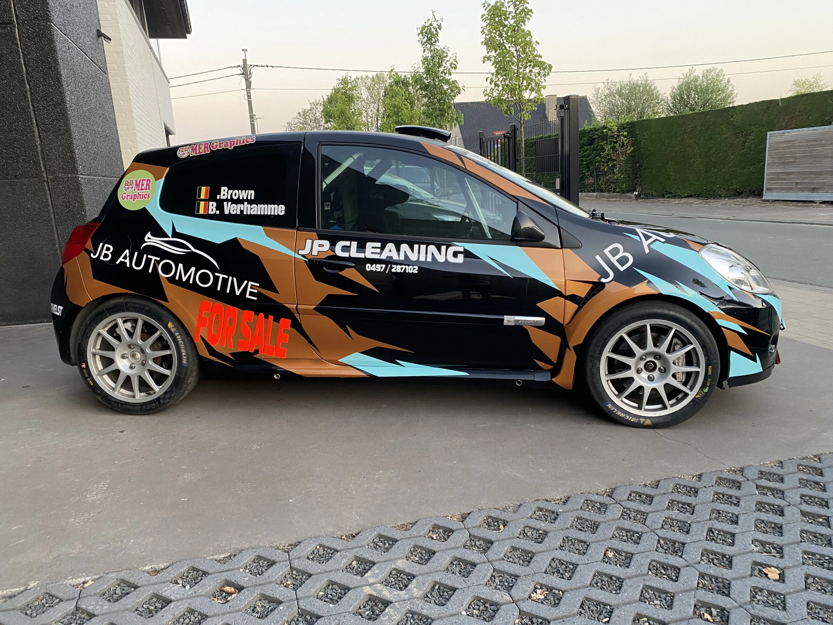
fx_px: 626
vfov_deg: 53.1
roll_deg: +4.0
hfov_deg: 67.3
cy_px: 312
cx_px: 416
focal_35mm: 26
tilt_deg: -12.8
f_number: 1.8
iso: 125
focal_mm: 4.25
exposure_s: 1/66
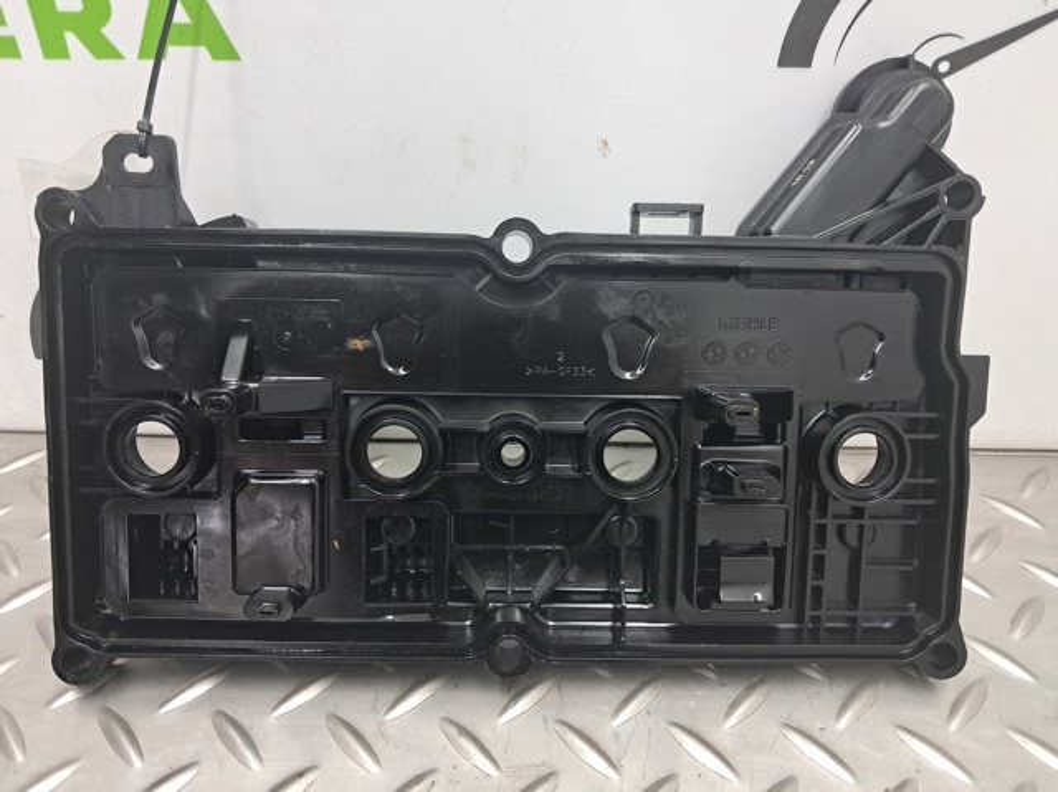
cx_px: 529
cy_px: 396
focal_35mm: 27
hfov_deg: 65.4
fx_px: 825
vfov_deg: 51.3
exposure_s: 1/50
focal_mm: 4
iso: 320
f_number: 1.8
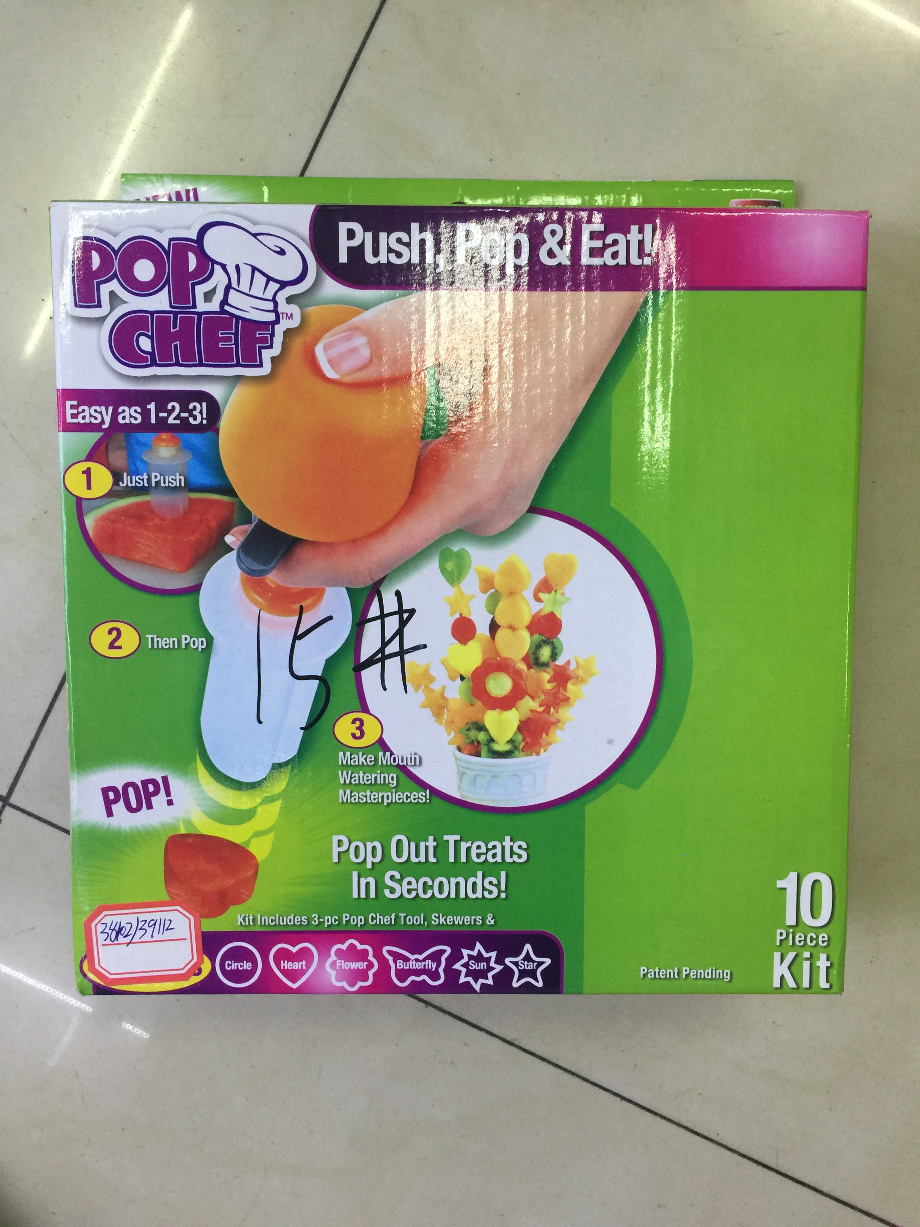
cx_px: 460
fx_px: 1028
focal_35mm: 29
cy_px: 614
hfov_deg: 48.2
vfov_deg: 61.7
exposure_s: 1/17
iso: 50
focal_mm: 4.15
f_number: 2.2
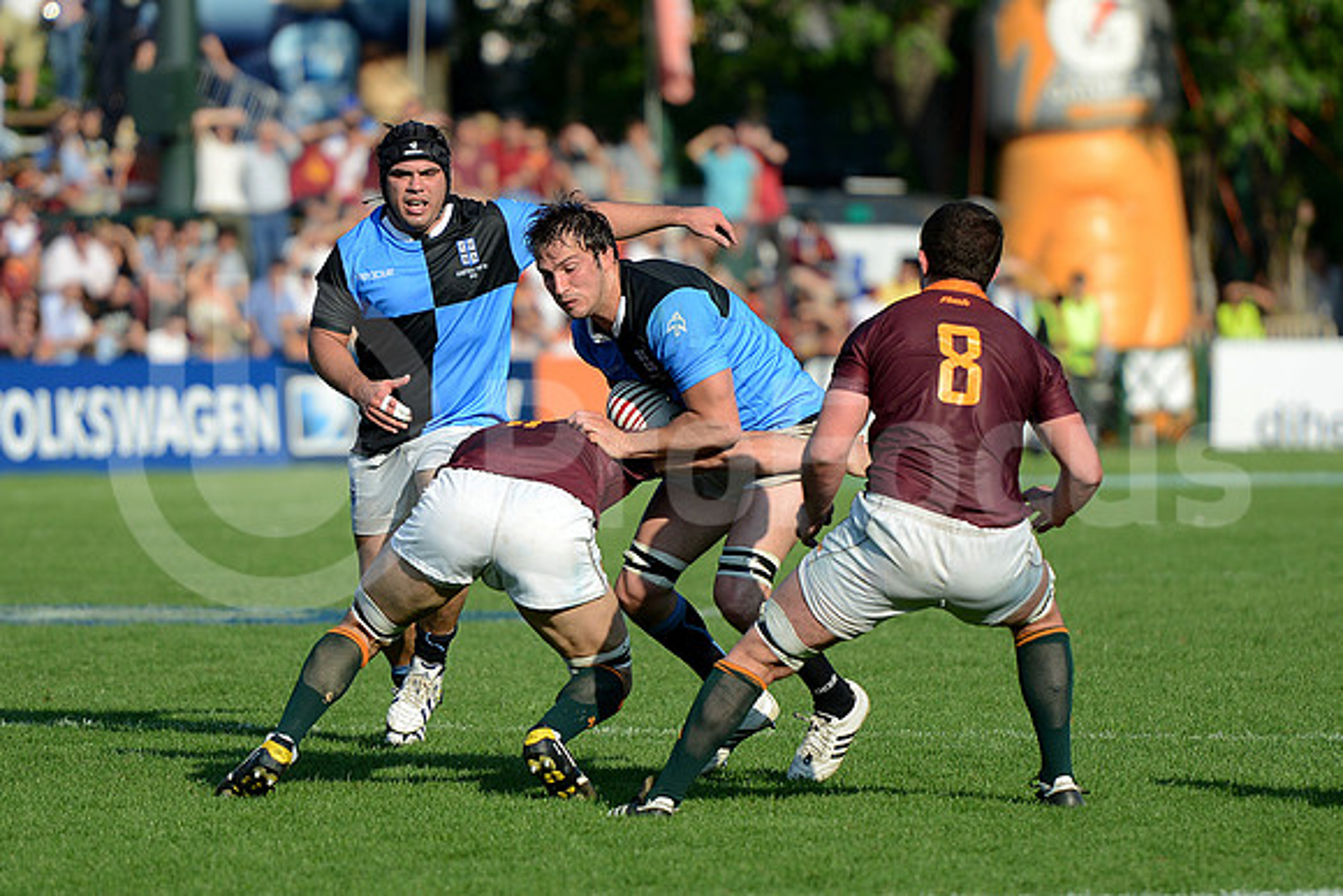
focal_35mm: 195
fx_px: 7276
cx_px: 672
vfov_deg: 7.0
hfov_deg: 10.5
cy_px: 448
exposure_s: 1/2000
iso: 250
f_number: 2.8
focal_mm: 195
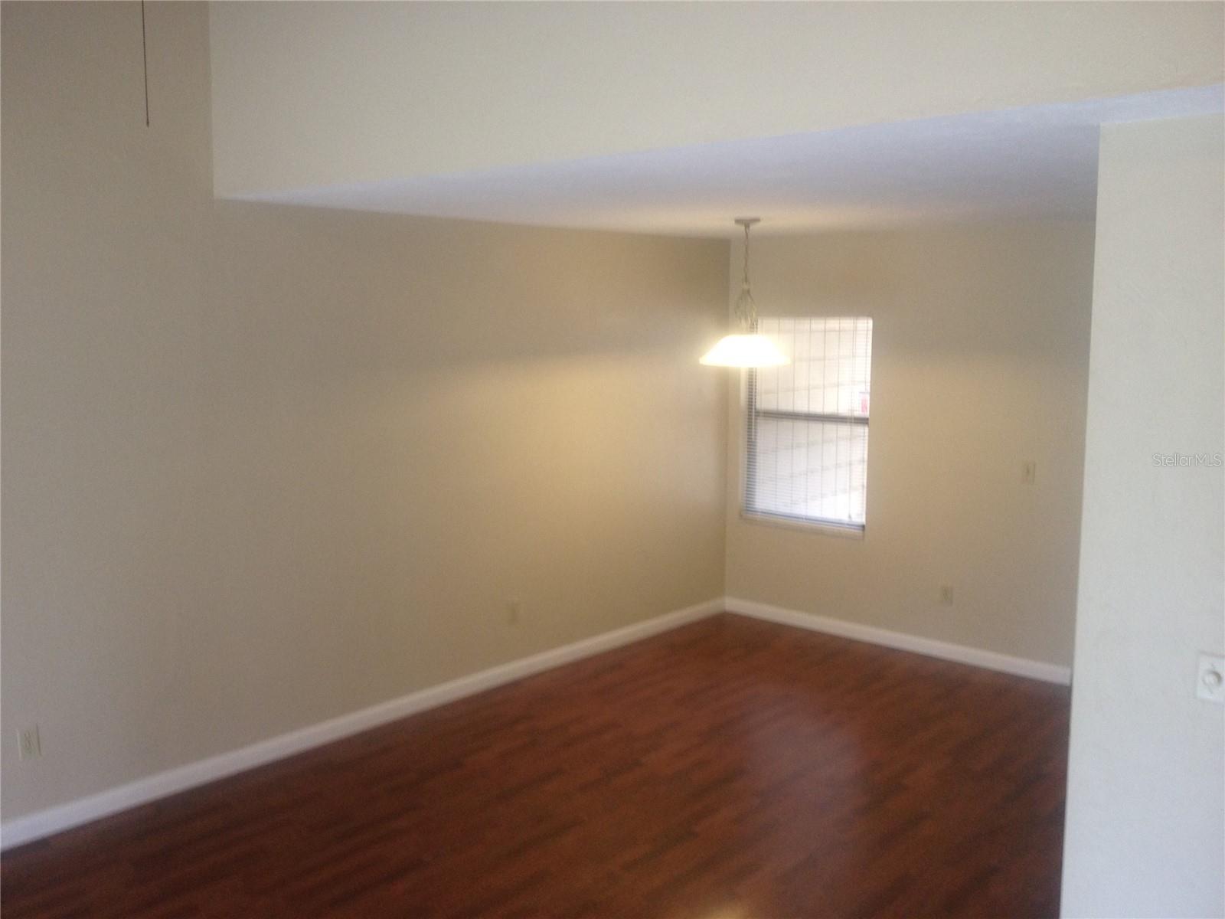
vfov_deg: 40.7
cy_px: 460
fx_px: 1239
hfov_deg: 52.6
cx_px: 612
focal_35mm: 35
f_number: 2.4
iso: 100
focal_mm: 4.28
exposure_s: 1/20
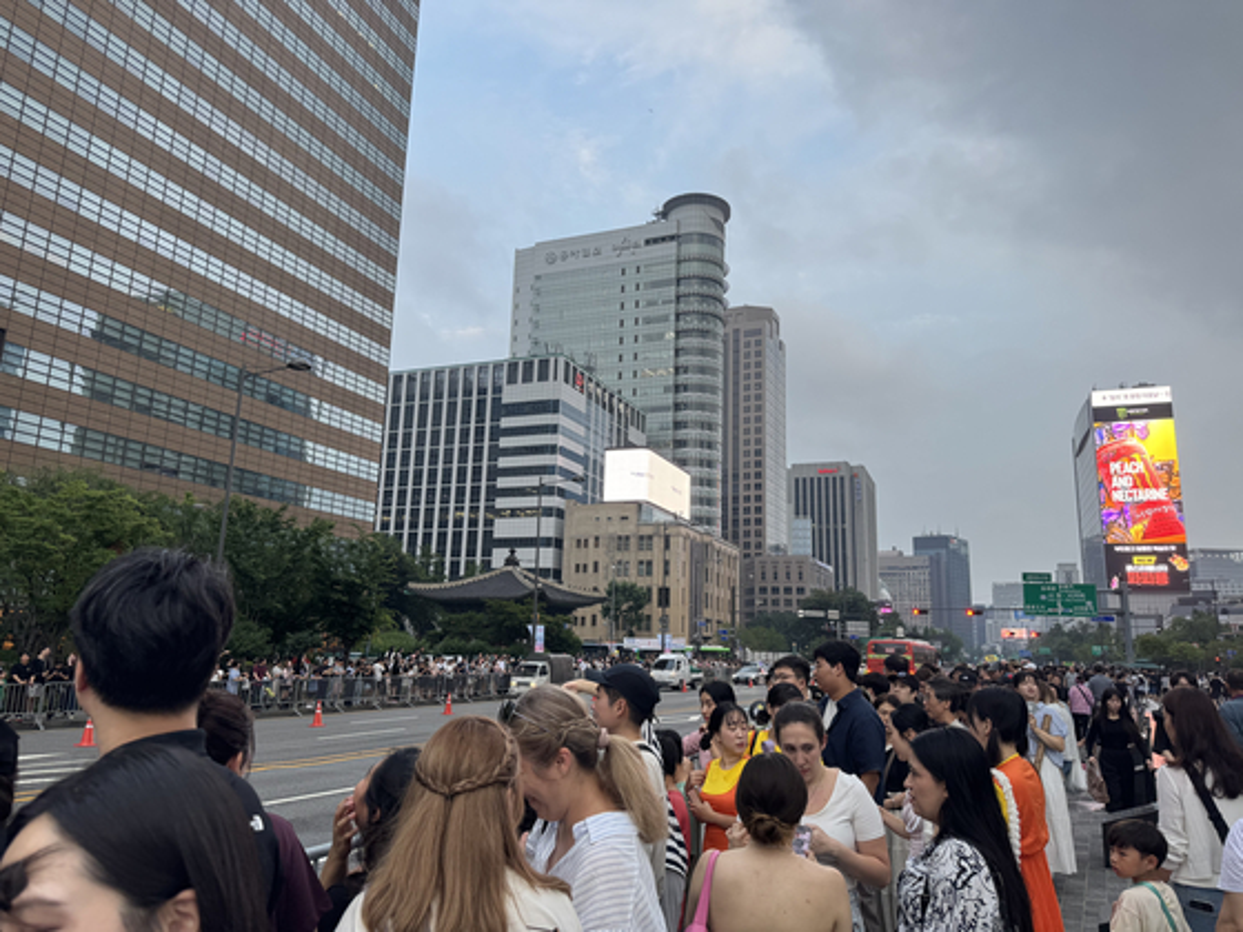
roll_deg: -2.1
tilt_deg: +12.6
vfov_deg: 56.8
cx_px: 622
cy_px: 466
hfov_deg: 71.6
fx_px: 862
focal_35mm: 24
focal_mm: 6.76
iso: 64
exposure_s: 1/134
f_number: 1.78
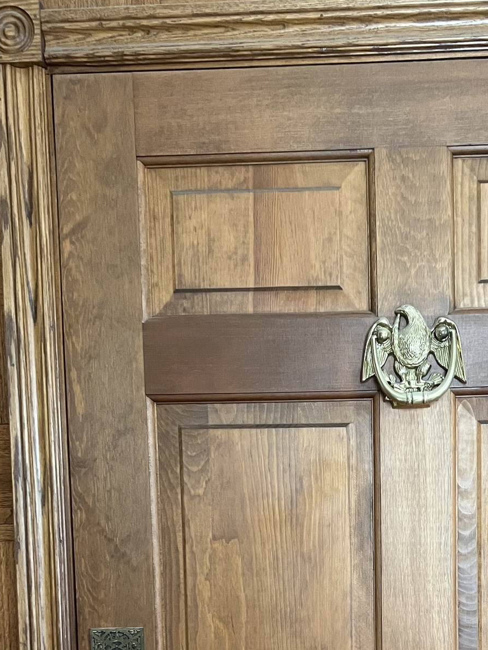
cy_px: 592
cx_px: 366
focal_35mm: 50
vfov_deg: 35.8
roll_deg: +0.9
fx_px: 940
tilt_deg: -3.6
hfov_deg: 28.7
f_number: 1.5
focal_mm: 5.7
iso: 400
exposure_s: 1/60
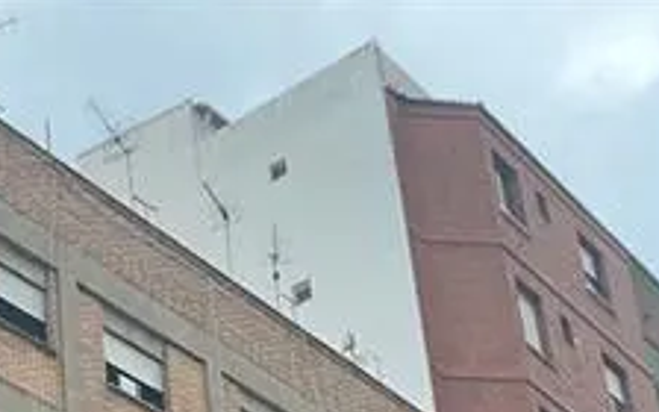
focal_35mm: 91
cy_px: 721
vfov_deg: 13.1
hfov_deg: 20.3
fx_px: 1634
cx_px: -262
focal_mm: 3
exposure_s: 1/120
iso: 25
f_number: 1.8
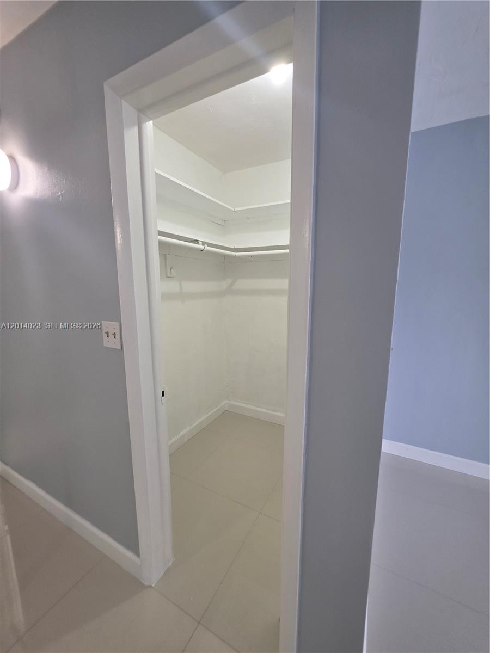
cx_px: 245
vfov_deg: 106.2
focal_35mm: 13
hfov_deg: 89.9
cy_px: 326
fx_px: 245
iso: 200
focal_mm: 2.2
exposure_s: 1/120
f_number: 1.9
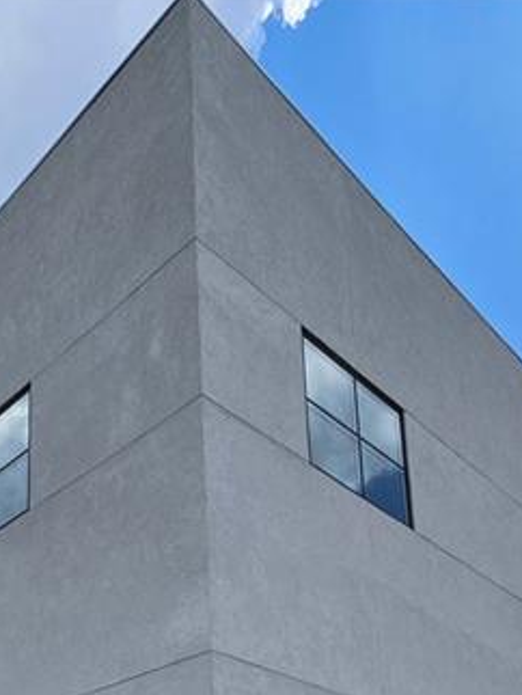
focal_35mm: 31
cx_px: 129
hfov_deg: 44.0
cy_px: 820
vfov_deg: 41.4
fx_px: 622
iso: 50
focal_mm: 2.2
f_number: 2.2
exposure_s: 1/2790
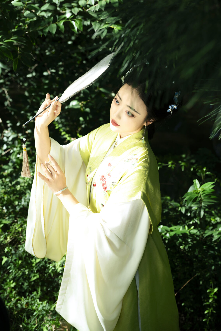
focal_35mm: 58
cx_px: 110
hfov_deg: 23.4
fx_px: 534
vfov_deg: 34.5
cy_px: 166
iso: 100
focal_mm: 58
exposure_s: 1/200
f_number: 4
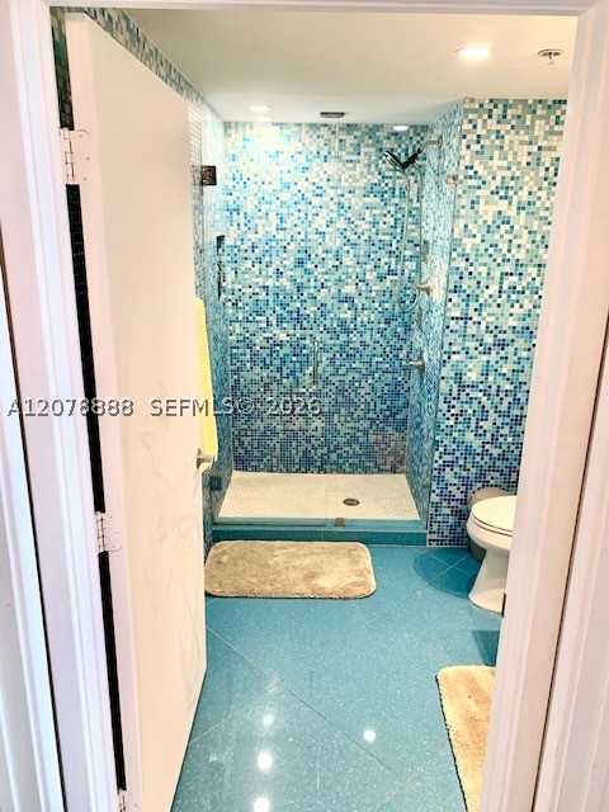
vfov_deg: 67.3
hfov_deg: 53.1
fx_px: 610
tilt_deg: -15.8
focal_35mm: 26
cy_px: 406
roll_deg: -1.2
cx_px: 304
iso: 100
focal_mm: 4.25
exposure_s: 1/60
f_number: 1.8
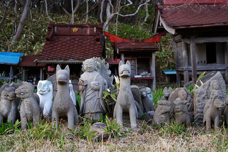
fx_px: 285
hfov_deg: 43.6
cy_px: 76
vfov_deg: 29.8
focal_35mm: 45
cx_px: 114
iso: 100
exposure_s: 1/160
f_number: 3.2
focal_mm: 30
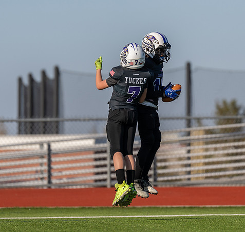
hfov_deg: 4.5
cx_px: 125
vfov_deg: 4.2
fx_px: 3153
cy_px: 97
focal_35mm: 405
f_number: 2.8
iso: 160
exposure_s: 1/3200
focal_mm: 200
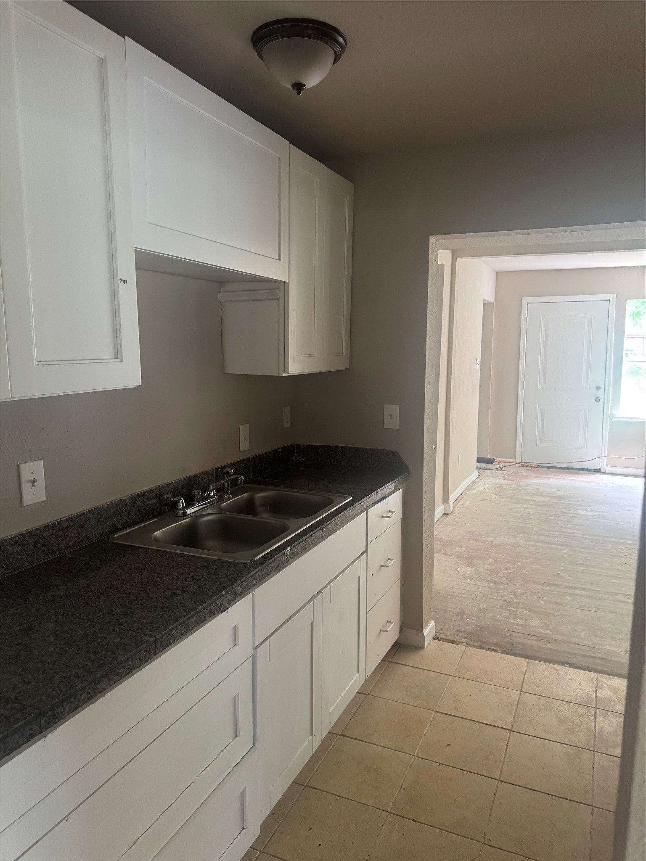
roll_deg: +1.0
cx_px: 323
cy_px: 430
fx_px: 597
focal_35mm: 24
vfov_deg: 71.6
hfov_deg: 56.8
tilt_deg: -8.3
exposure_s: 1/60
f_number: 1.78
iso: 400
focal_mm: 6.76
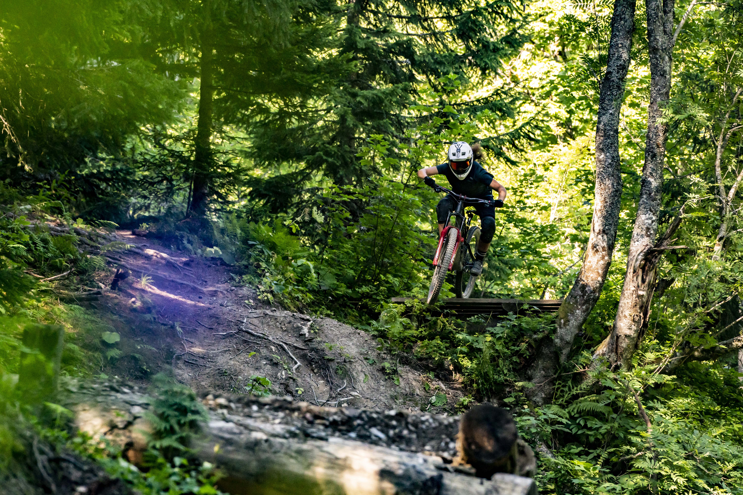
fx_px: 4127
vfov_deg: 6.9
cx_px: 372
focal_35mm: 200
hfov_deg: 10.3
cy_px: 248
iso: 2000
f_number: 7.1
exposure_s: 1/1250
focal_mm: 200
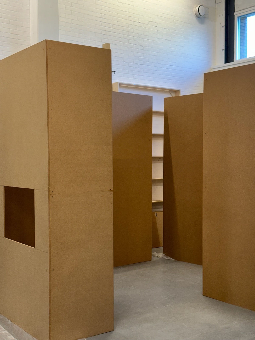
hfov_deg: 30.3
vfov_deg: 39.7
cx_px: 128
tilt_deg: -1.5
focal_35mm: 48
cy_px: 170
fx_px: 471
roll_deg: +0.7
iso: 80
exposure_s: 1/100
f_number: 1.78
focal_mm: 6.76
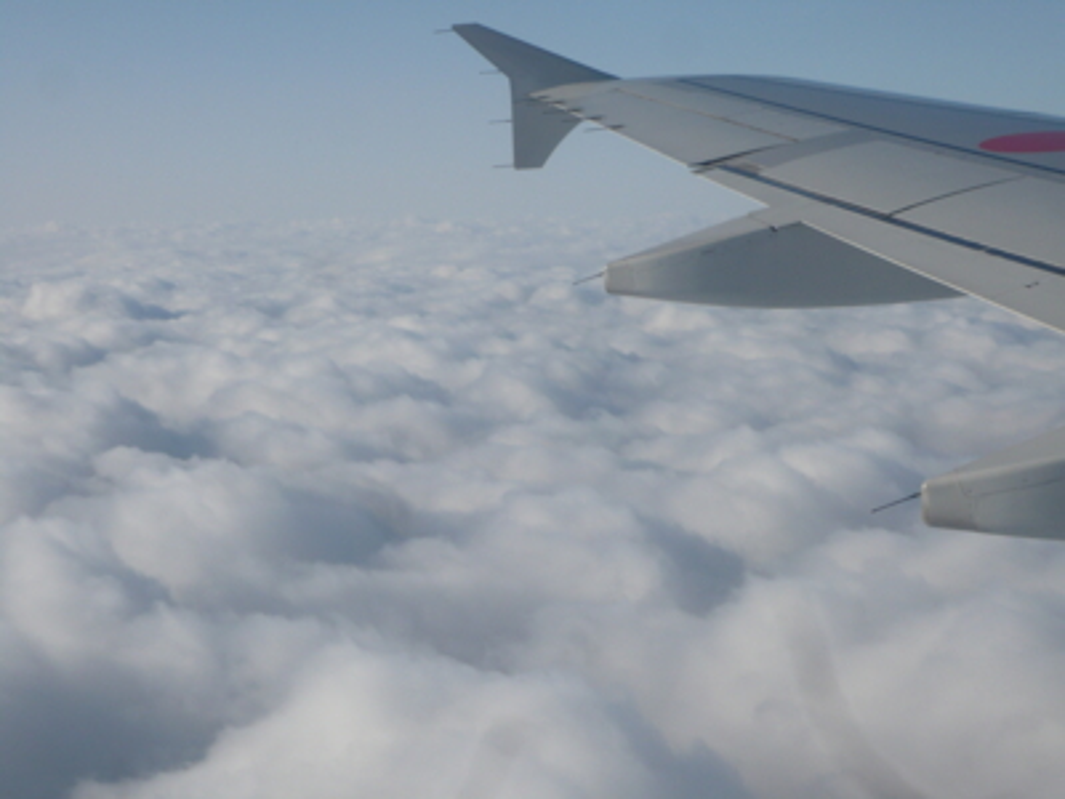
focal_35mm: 73
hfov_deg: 26.7
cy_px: 400
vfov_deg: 20.2
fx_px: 2246
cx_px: 532
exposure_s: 1/160
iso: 100
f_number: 13
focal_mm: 12
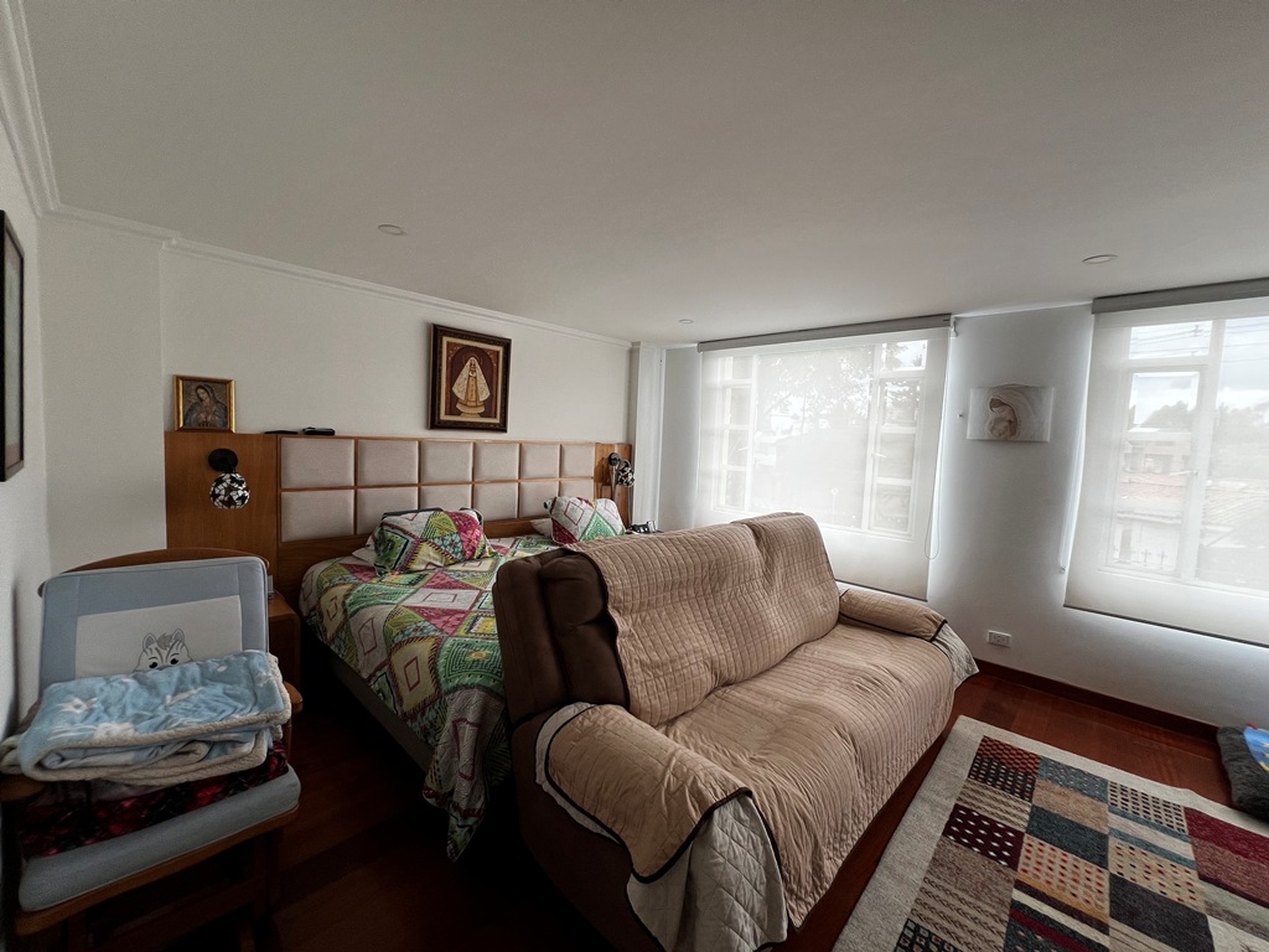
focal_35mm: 13
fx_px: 477
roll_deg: -3.0
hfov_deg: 106.2
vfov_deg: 89.9
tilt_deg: -5.4
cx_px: 634
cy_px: 476
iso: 40
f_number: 1.8
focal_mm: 1.57
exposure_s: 1/99
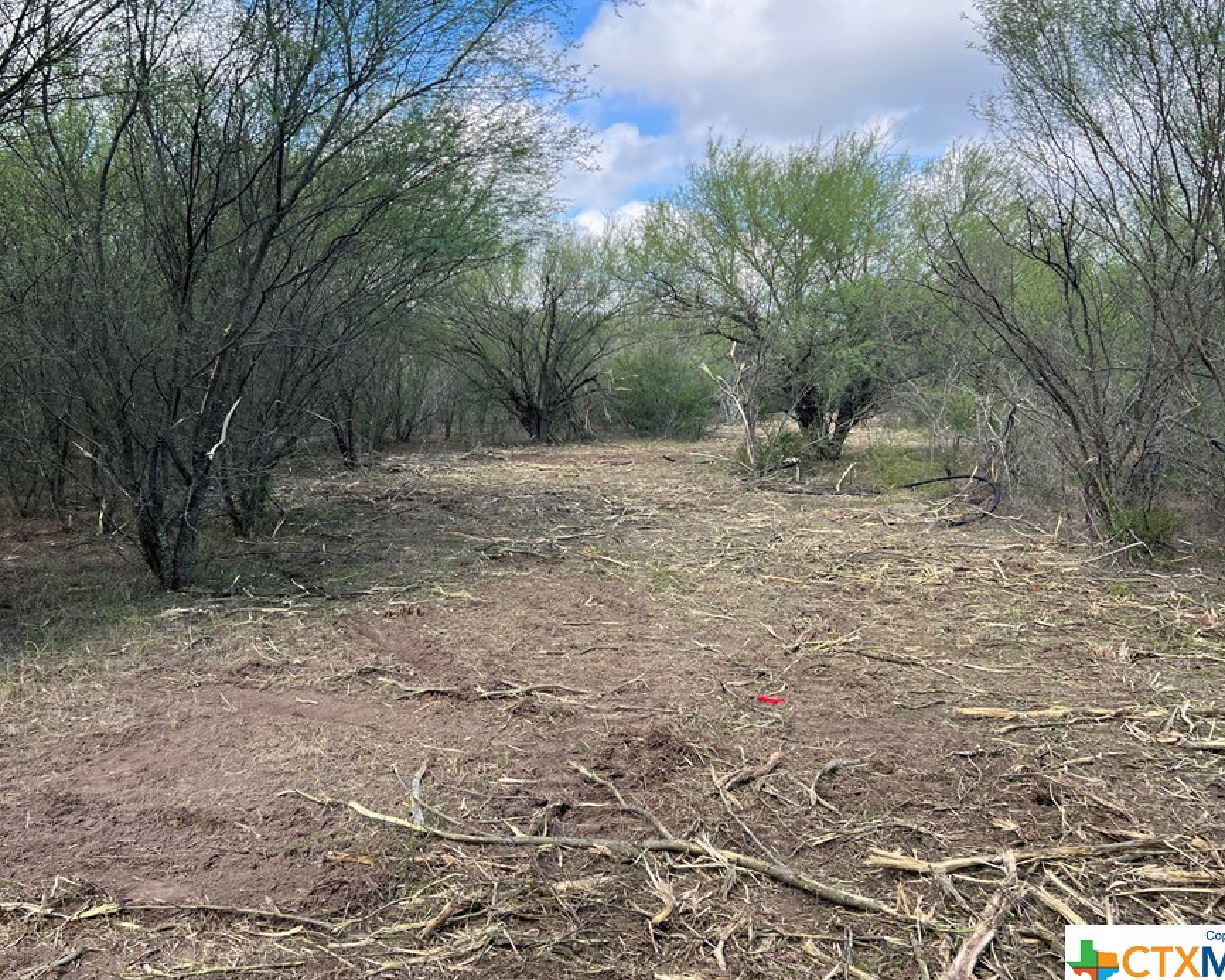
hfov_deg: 58.7
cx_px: 553
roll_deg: +0.3
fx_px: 1088
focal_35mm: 30
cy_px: 454
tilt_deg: -3.3
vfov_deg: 48.5
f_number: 1.5
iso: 50
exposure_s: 1/982
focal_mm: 5.7
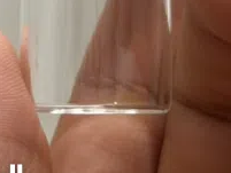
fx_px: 1022
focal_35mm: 153
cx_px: 195
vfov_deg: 9.6
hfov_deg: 12.8
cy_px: -1
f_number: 1.78
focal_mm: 6.76
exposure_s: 1/60
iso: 125
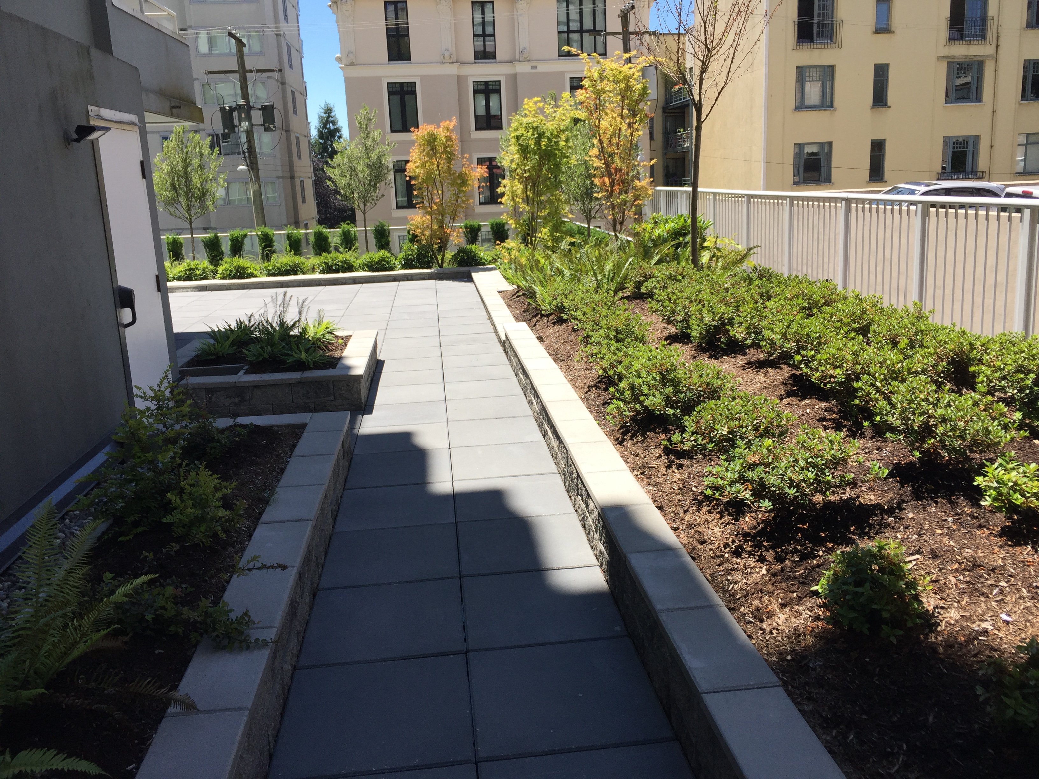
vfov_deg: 48.2
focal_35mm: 29
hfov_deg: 61.7
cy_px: 390
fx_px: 870
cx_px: 520
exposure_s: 1/1068
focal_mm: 4.15
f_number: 2.2
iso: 32
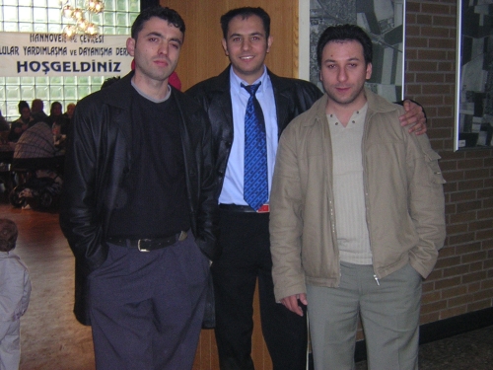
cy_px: 185
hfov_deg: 33.2
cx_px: 246
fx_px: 826
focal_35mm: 58
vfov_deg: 25.2
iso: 400
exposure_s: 1/60.1
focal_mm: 7.6
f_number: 3.3
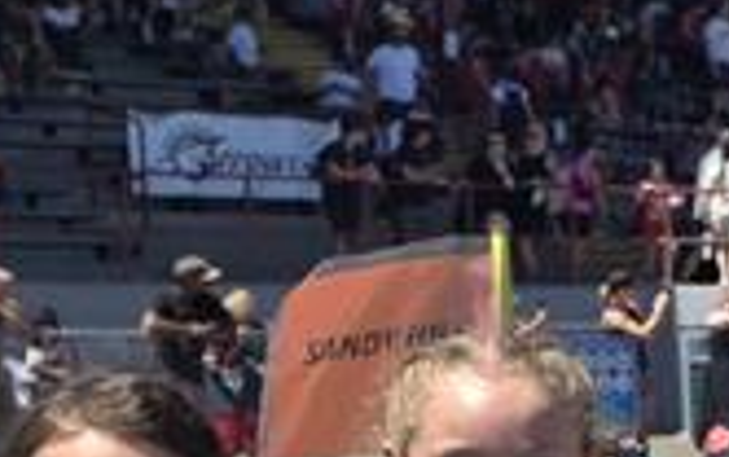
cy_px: 578
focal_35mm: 176
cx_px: 1812
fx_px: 3499
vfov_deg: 7.4
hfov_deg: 10.2
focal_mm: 6.3
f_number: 1.7
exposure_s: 1/4766
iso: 80
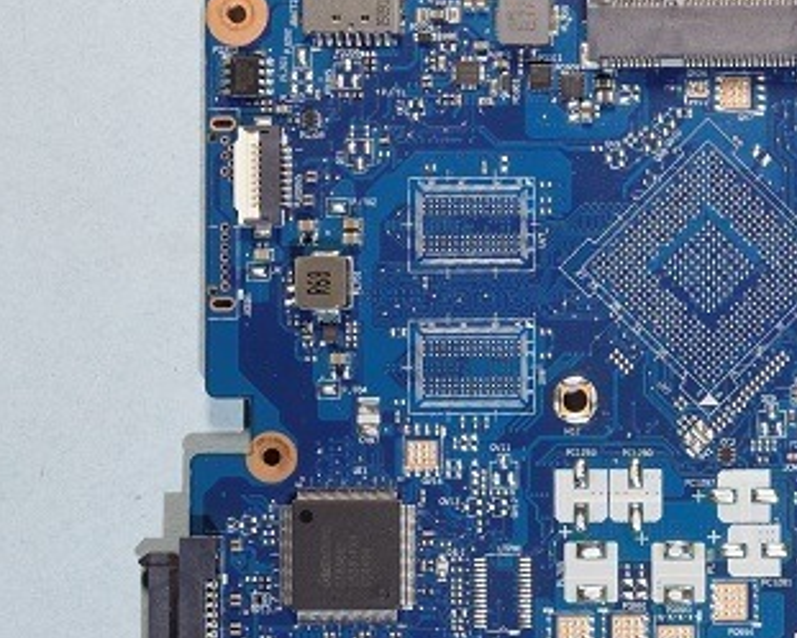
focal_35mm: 122
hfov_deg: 15.2
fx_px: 2879
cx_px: 951
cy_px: 464
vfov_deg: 12.6
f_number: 8
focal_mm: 36
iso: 100
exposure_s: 1/4
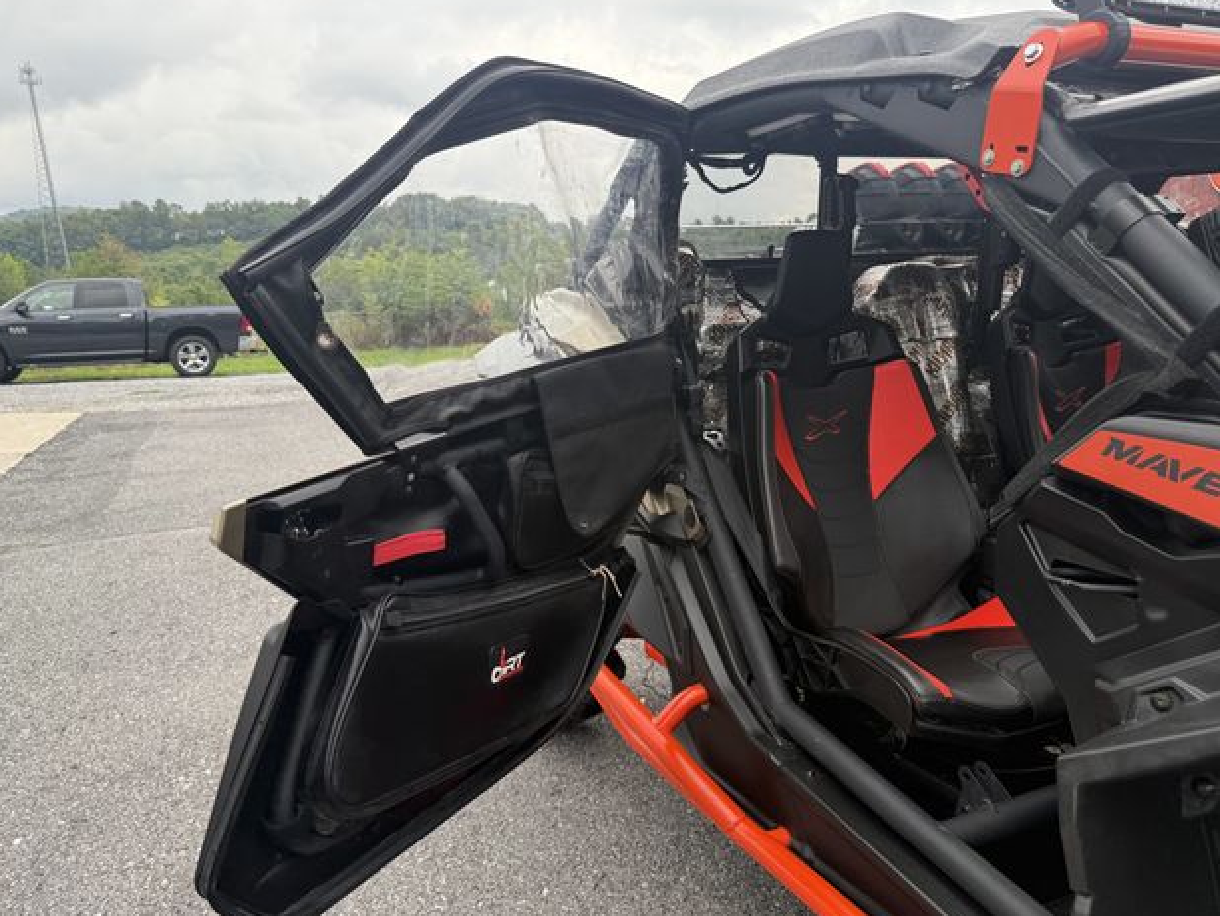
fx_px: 881
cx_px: 586
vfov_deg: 54.9
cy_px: 451
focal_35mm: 25
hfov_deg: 69.3
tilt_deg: -7.3
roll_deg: +4.1
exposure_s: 1/497
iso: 100
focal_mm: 6.76
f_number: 1.78
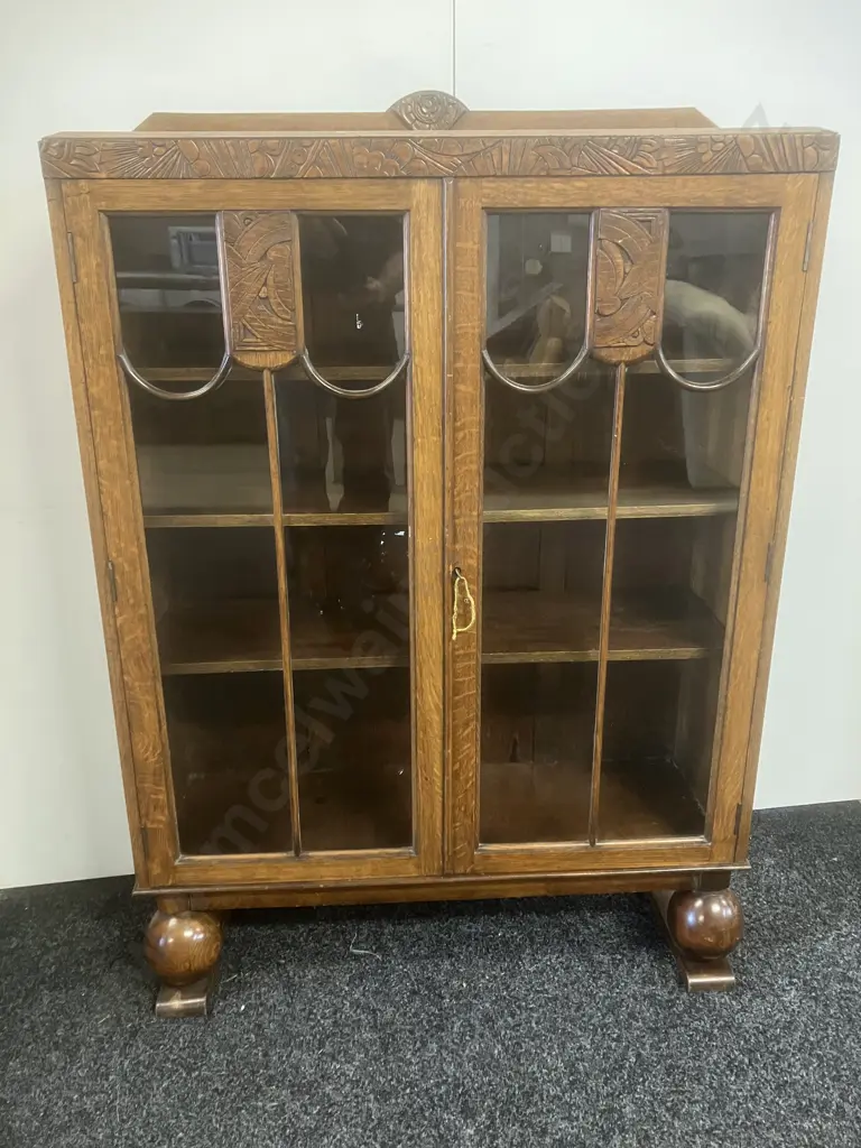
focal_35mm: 28
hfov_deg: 49.7
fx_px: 929
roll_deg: +1.4
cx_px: 430
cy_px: 574
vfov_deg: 63.4
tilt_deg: -17.1
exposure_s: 1/25
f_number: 1.8
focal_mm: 3.99
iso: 320
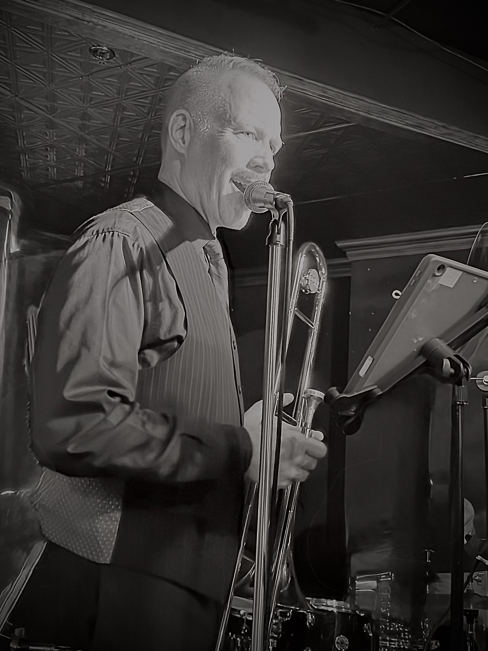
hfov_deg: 56.8
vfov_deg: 71.6
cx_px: 244
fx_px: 451
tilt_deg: +9.3
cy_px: 326
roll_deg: -3.6
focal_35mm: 24
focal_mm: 6.76
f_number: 1.78
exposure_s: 1/20
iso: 2000
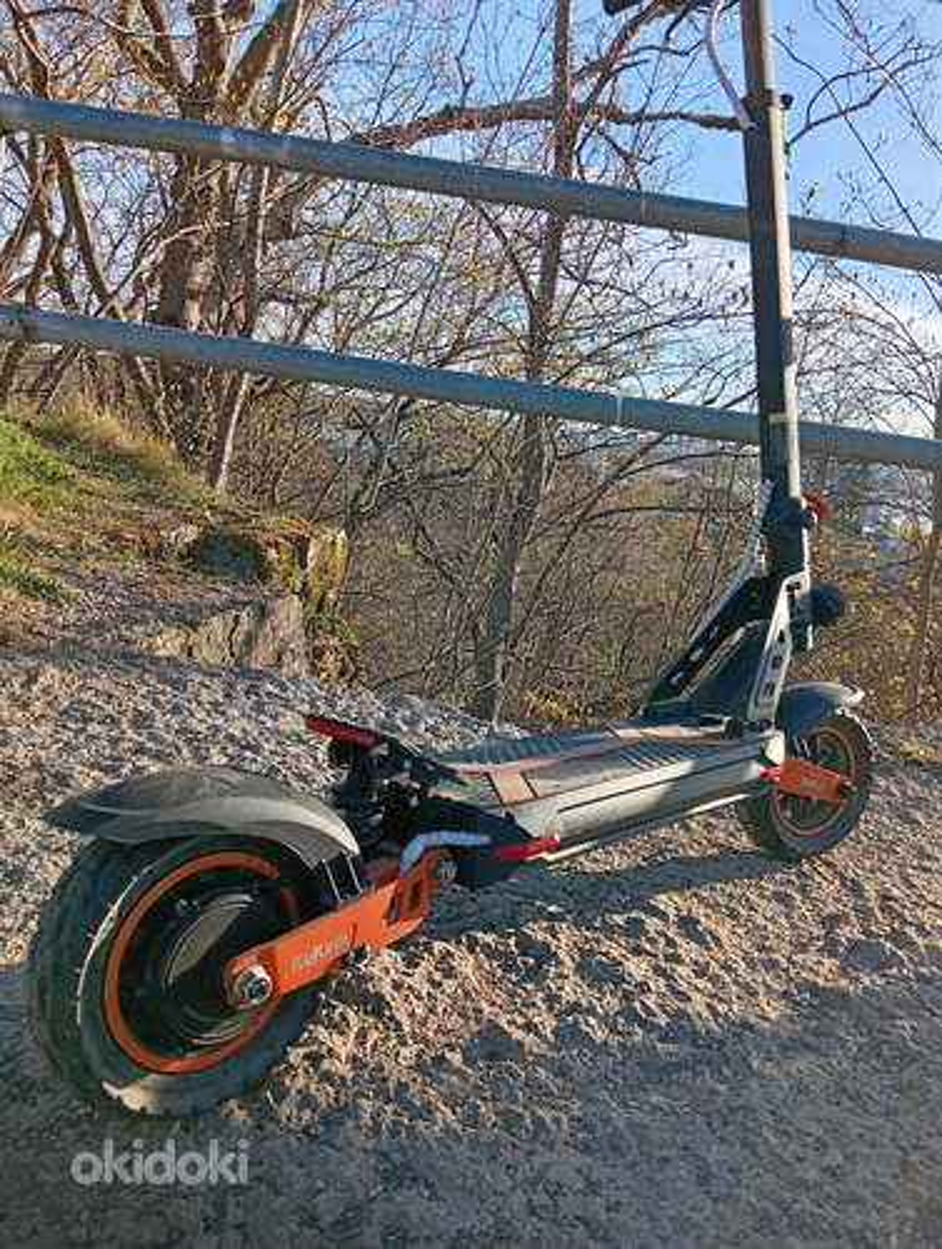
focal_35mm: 26
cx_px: 471
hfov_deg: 53.2
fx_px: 940
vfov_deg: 67.2
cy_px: 624
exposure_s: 1/215
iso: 50
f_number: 1.8
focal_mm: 3.96
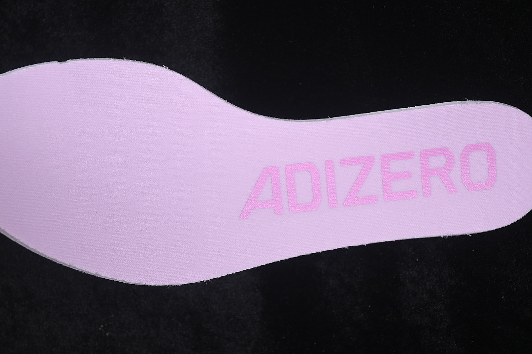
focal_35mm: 75
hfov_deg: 27.0
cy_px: 177
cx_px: 266
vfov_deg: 18.2
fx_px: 1108
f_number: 7.1
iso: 160
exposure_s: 1/80
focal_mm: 50
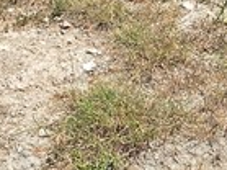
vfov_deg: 11.7
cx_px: 41
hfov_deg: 20.2
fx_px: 629
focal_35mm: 96
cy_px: -271
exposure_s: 1/1614
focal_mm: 2.2
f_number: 2.2
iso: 50
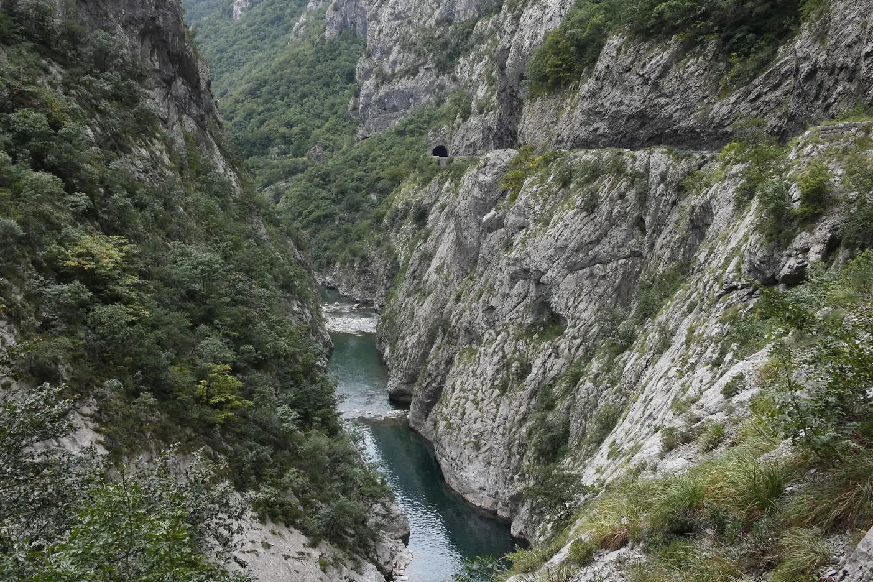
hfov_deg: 48.5
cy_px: 284
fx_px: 970
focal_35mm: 40
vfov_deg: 33.4
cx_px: 428
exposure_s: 1/40
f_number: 8
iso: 220
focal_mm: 26
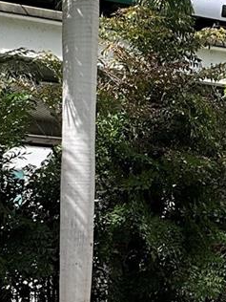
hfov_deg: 13.4
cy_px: 162
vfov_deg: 17.9
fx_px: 958
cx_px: 192
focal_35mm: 110
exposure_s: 1/1076
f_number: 1.8
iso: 25
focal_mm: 3
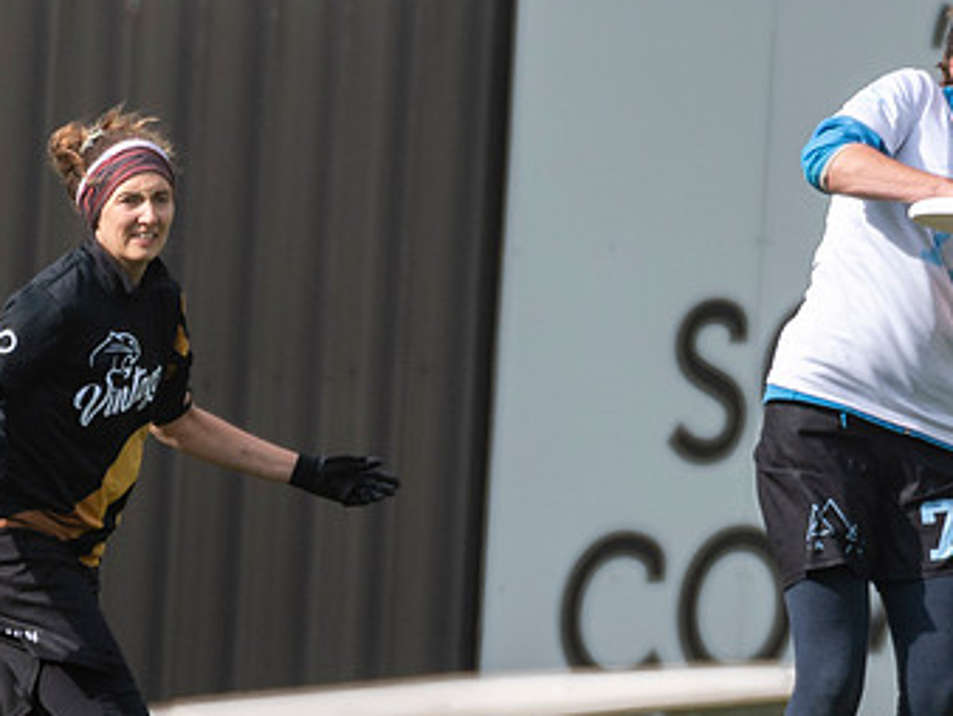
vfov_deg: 0.8
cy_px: 700
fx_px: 50913
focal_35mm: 1848
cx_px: 883
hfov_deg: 1.1
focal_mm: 400
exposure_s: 1/1250
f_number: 4
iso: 140
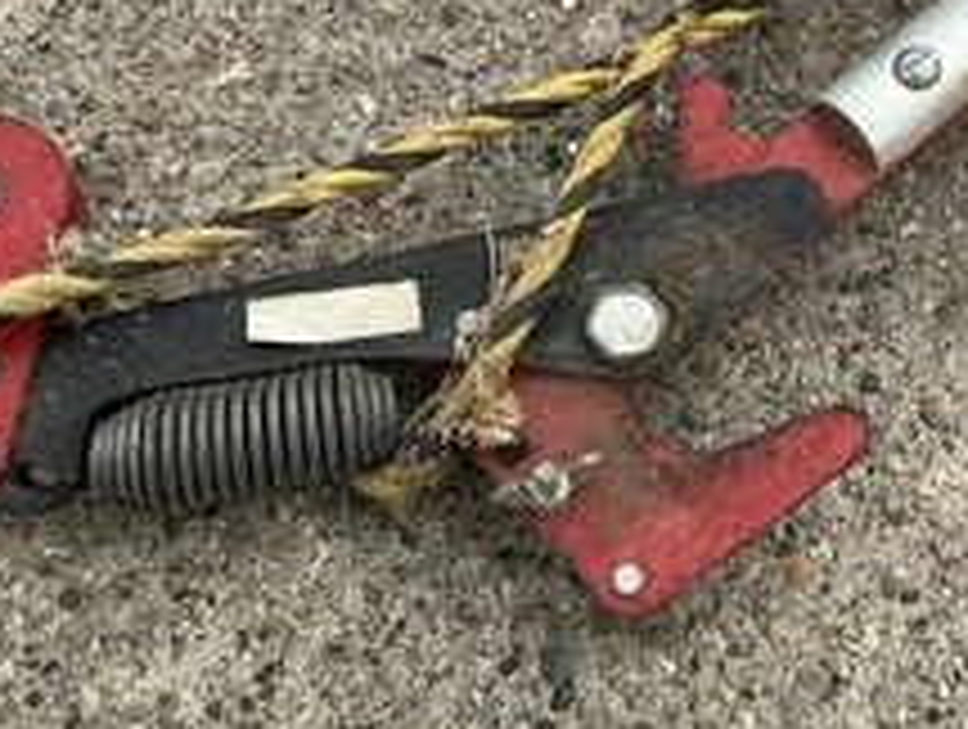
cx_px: 657
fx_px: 1457
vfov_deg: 27.9
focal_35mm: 52
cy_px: 225
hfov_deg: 36.3
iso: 25
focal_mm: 3
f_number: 1.8
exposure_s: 1/1451
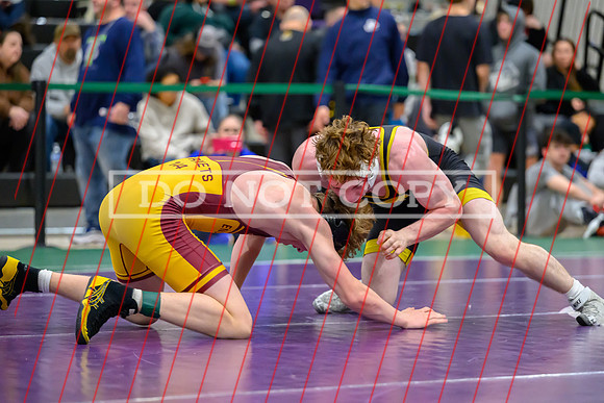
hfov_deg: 14.8
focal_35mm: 139
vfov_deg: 9.9
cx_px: 293
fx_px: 2331
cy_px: 181
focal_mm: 125
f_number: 2.8
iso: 6400
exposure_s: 1/640
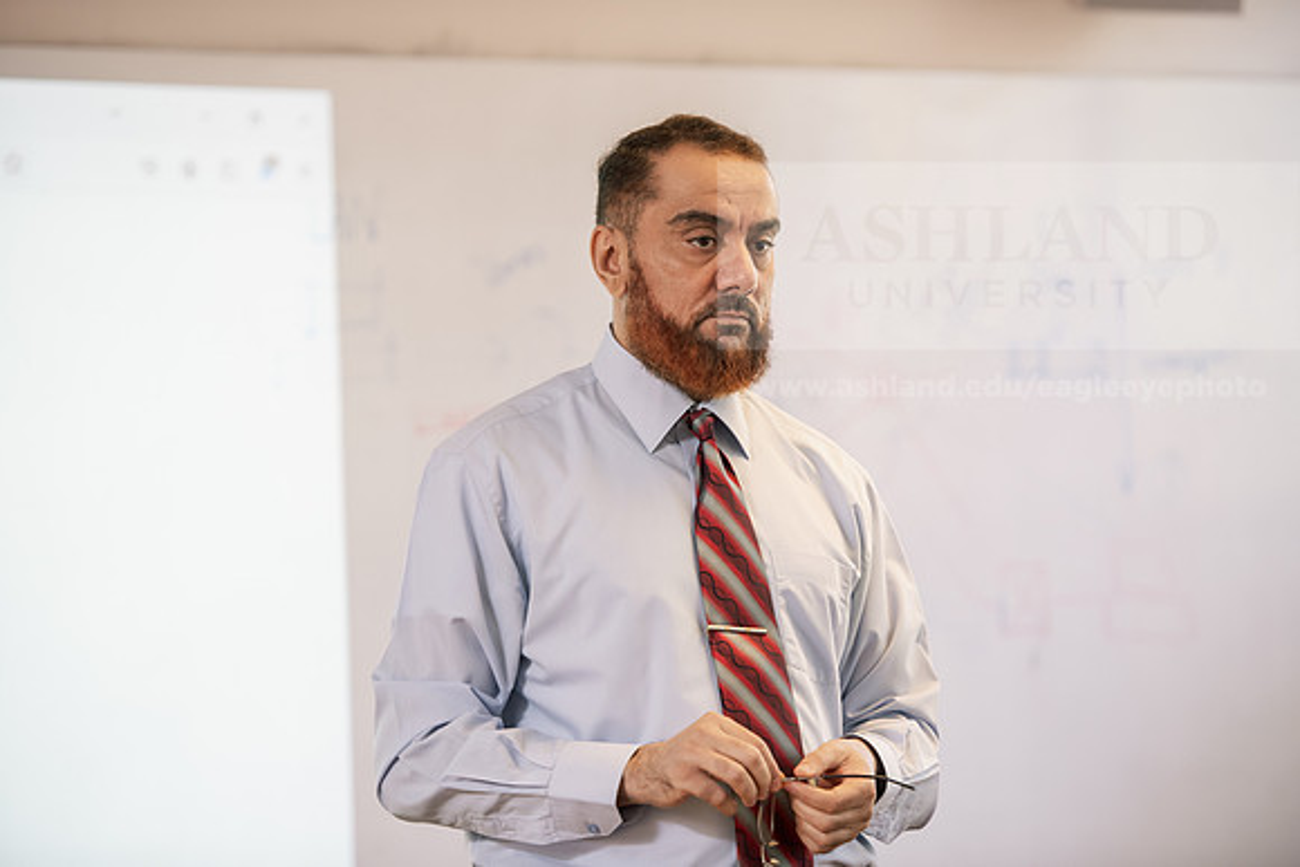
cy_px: 434
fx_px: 5057
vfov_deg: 9.8
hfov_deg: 14.7
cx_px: 650
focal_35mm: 140
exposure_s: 1/250
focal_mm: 140
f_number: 2.8
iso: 1000
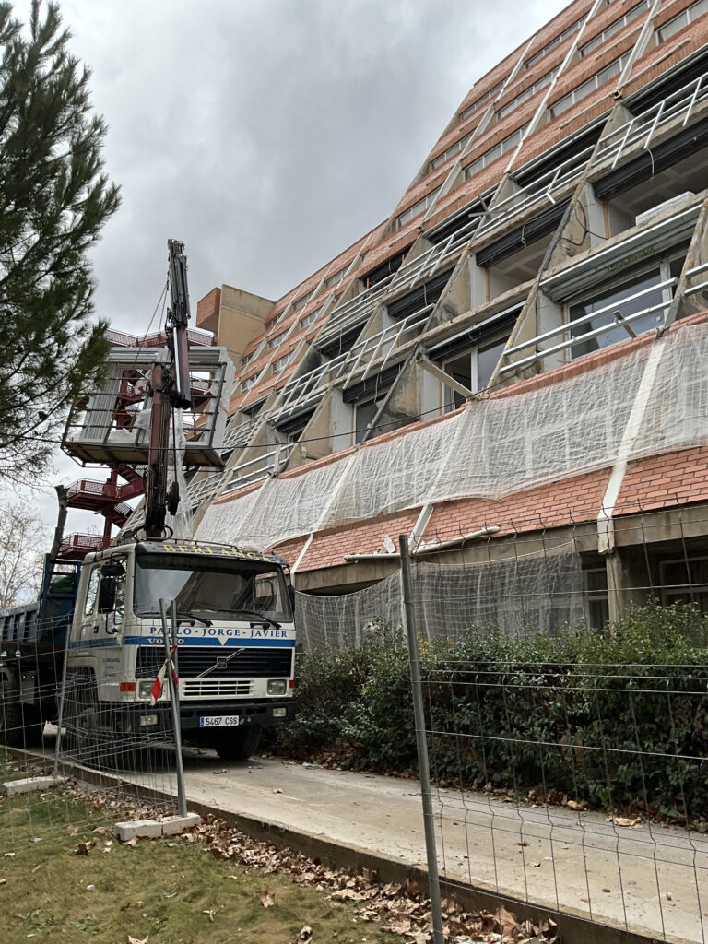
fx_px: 791
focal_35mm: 29
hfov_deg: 48.2
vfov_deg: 61.7
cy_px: 472
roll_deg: +1.6
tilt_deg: +15.9
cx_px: 354
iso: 25
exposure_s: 1/309
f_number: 1.8
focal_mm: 3
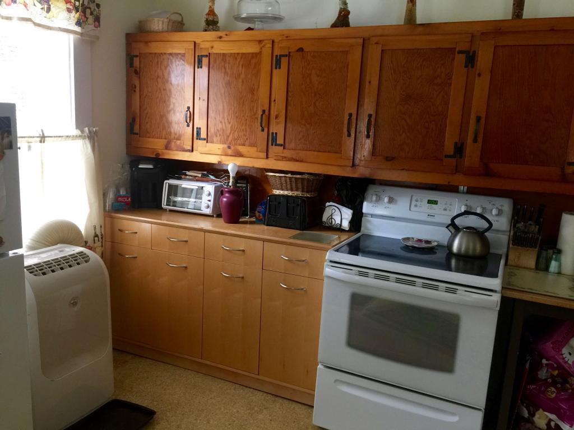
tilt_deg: -9.5
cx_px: 287
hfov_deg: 61.7
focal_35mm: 29
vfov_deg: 48.2
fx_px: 481
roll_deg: -4.2
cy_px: 215
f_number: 2.2
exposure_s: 1/15
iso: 80
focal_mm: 4.15
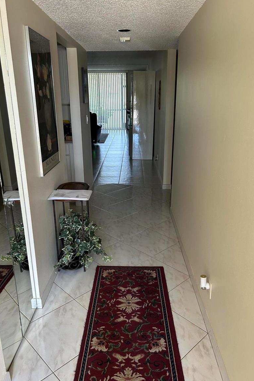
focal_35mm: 28
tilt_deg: -18.5
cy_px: 189
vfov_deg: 65.5
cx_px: 123
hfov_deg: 46.4
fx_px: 296
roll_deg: +0.5
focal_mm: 5.7
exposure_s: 1/121
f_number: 1.5
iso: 125
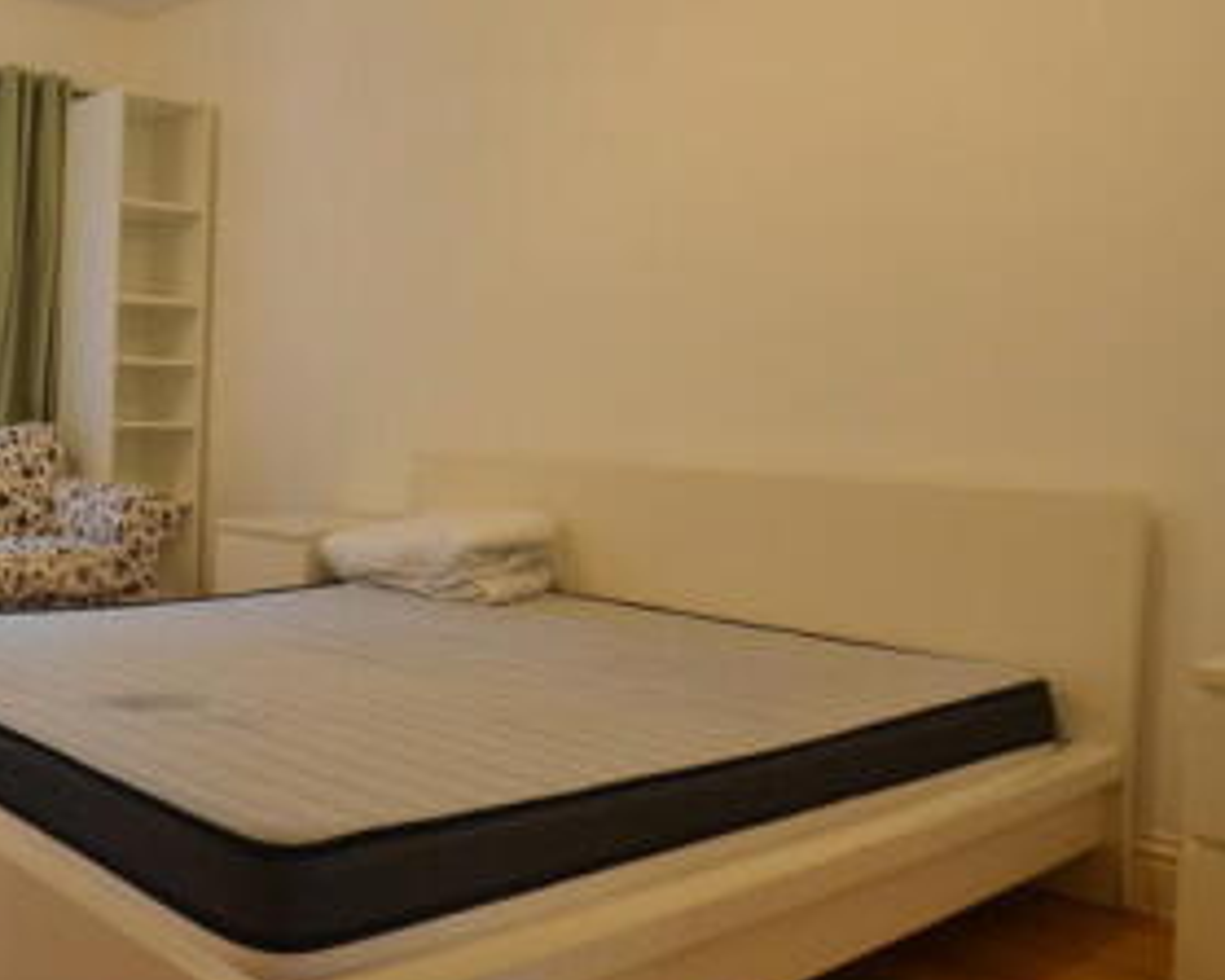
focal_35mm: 33
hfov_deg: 49.3
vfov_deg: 44.2
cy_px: 382
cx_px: 158
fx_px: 1196
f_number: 3.5
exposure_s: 1/50
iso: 800
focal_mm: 10
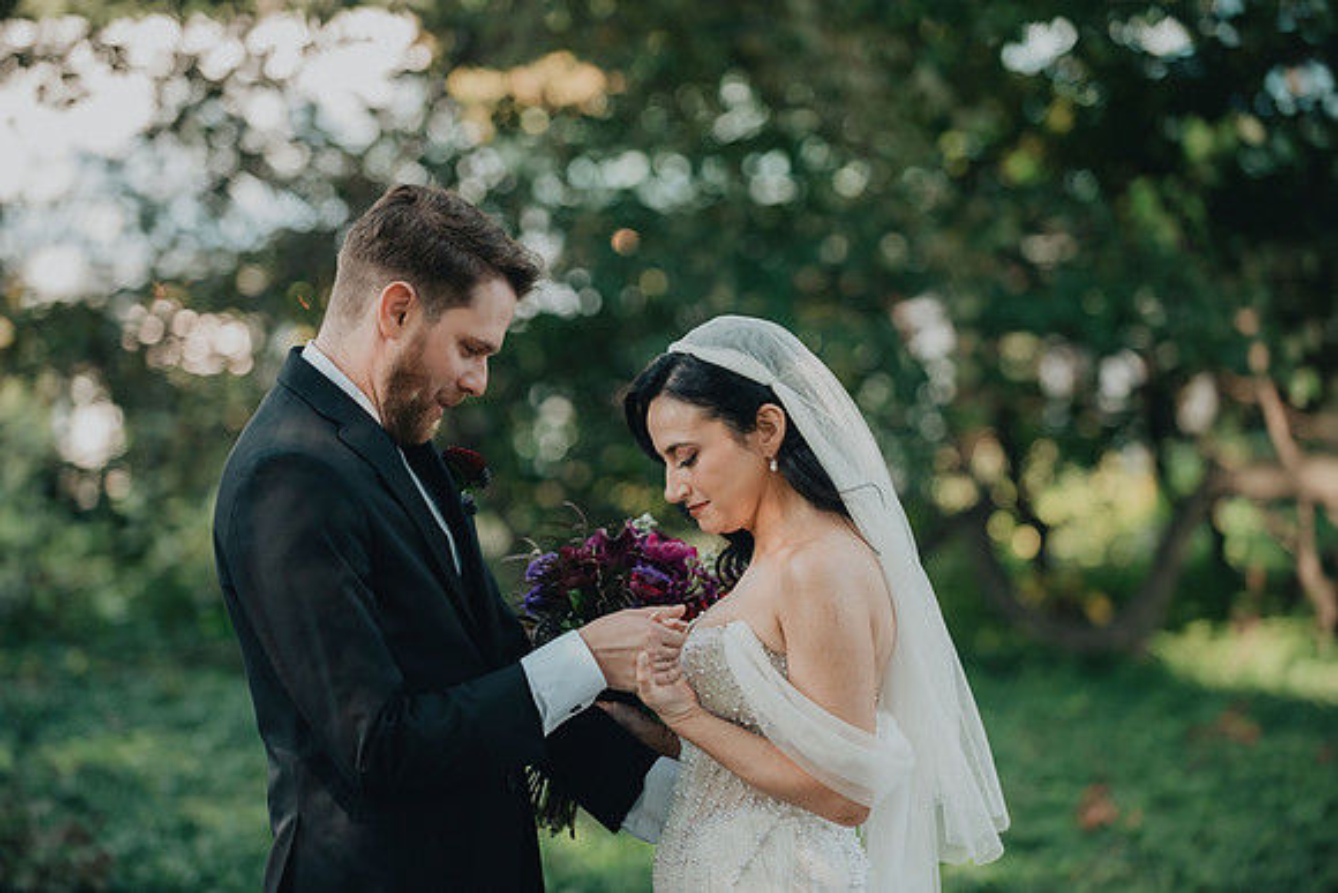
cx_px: 669
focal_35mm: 120
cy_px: 446
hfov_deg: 17.1
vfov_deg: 11.4
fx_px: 4461
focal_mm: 120
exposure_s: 1/640
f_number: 2.8
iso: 800
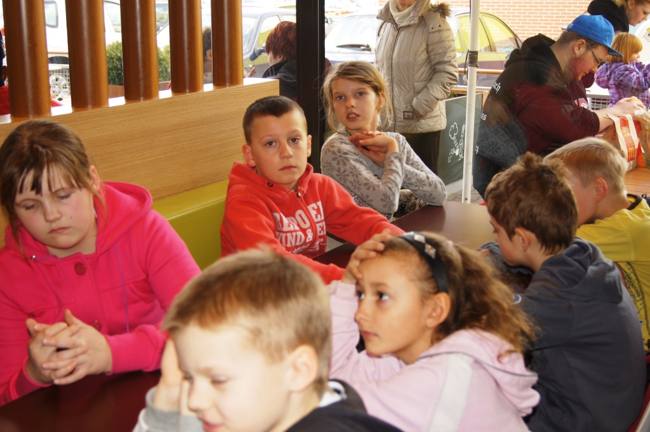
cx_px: 325
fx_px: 947
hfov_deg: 37.9
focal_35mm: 52
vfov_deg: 25.7
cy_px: 216
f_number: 5
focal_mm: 35
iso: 100
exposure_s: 1/60
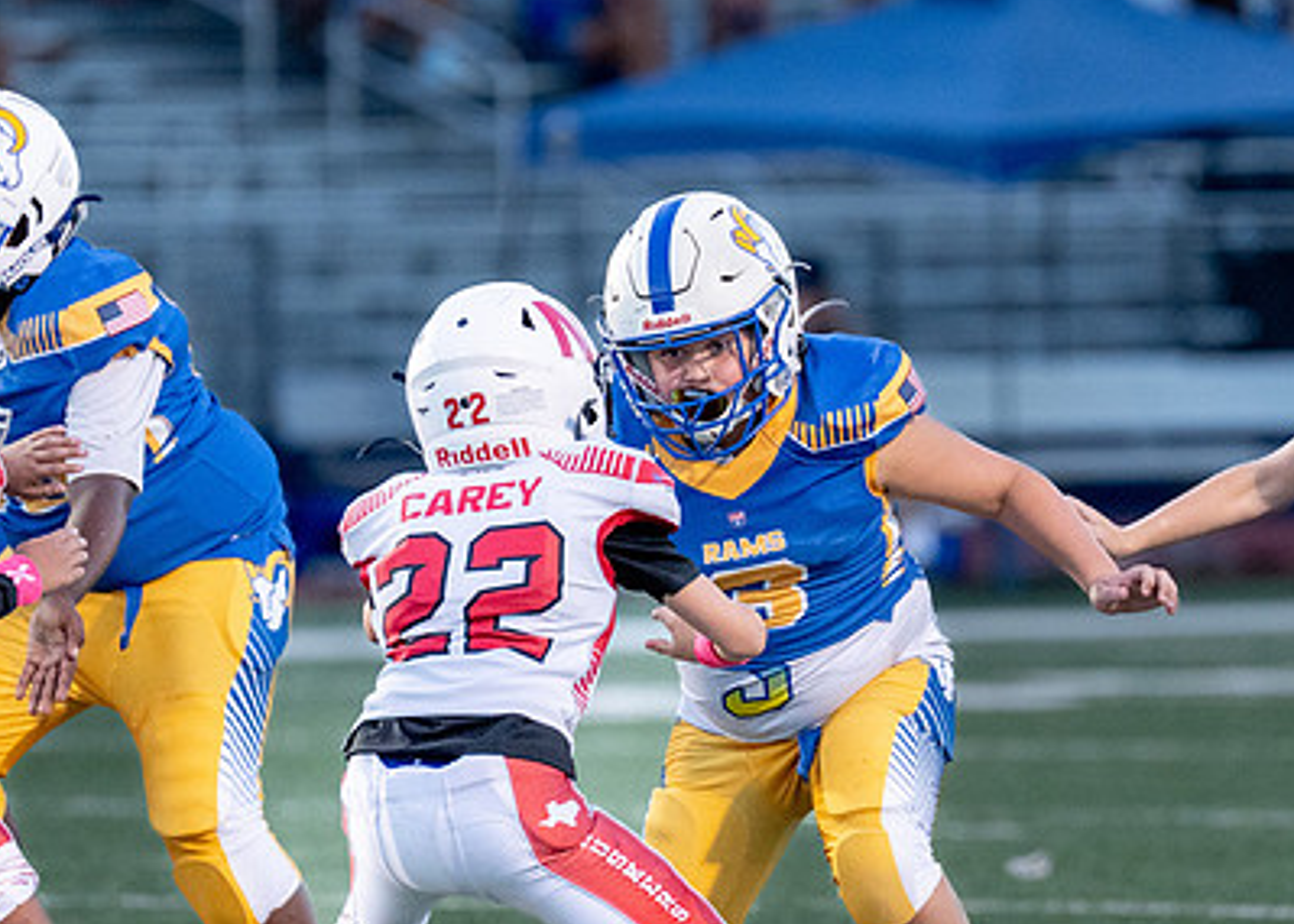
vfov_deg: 2.5
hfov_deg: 3.5
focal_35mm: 572
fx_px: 21021
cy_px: 484
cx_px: 725
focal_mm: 200
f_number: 2.8
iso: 2000
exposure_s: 1/1250
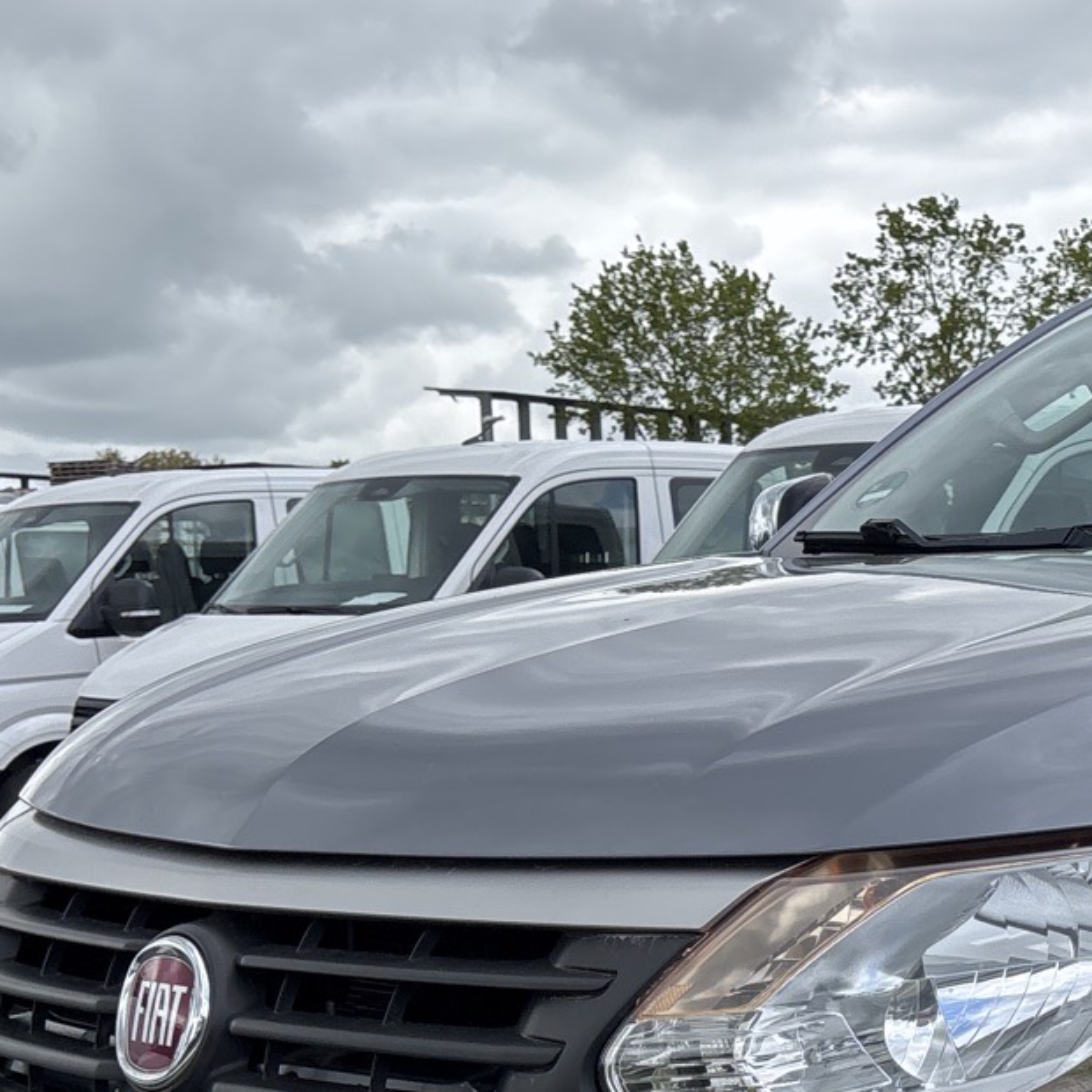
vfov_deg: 23.7
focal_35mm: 71
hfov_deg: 23.0
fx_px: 2534
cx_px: 1164
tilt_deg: -8.3
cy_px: 976
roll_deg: +0.9
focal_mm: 5.96
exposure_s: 1/1783
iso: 50
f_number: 1.6
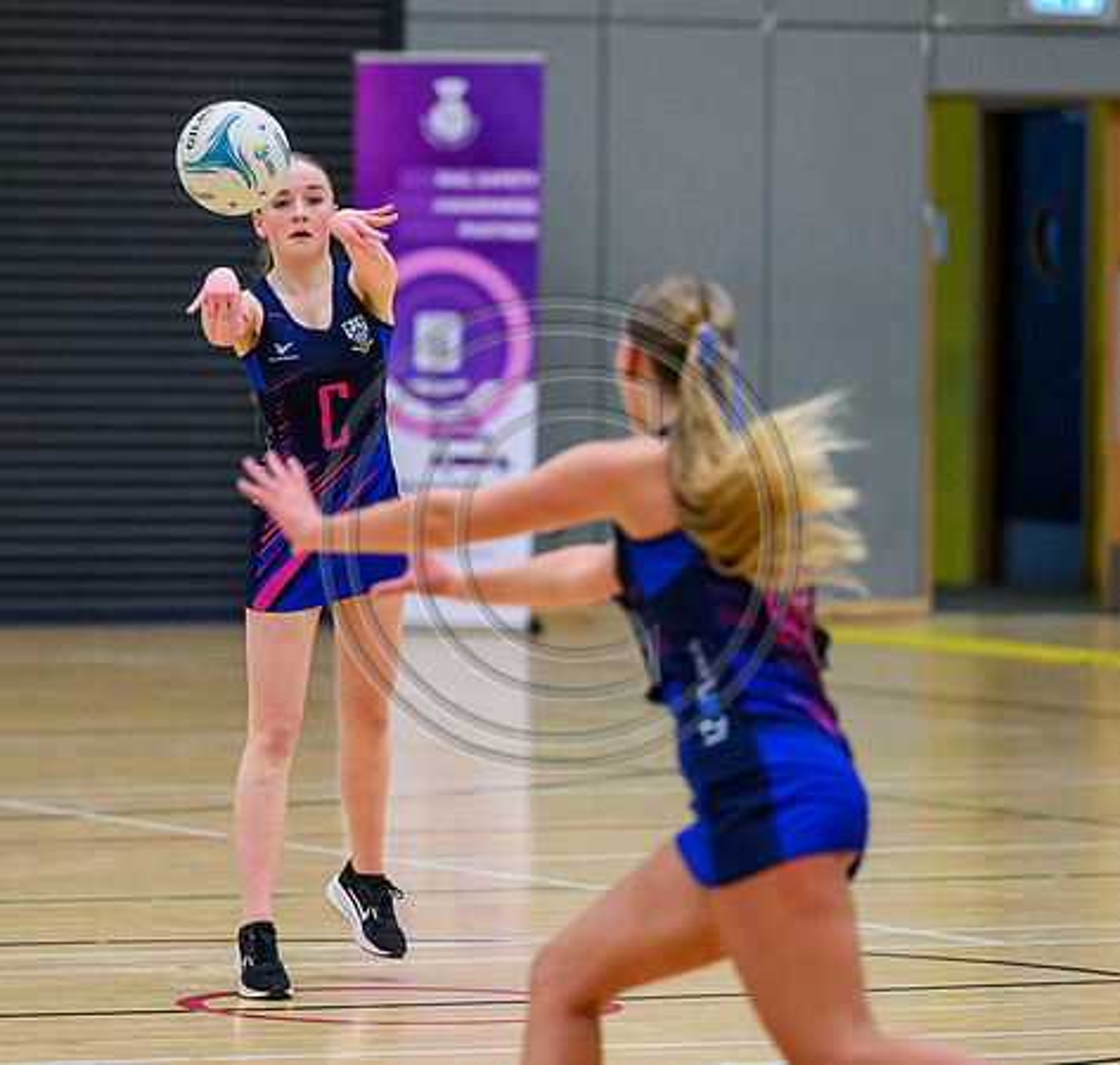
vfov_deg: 6.7
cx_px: 441
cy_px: 517
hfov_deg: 7.0
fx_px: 9136
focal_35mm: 256
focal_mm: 200
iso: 6400
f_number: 3.5
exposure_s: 1/800
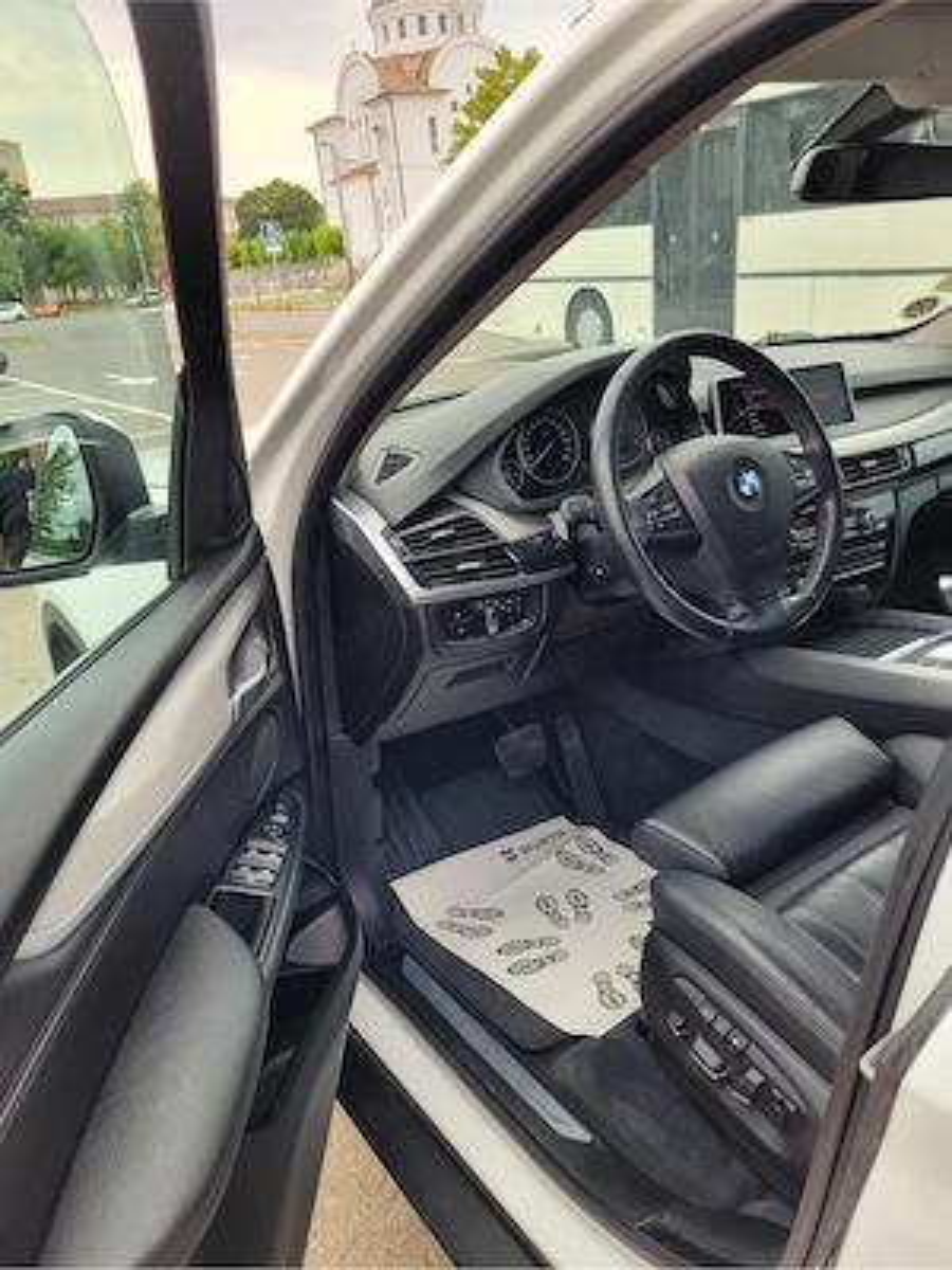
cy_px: 635
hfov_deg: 53.1
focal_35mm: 26
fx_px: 953
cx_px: 476
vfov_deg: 67.3
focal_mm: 5.4
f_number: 1.8
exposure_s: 1/354
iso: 40
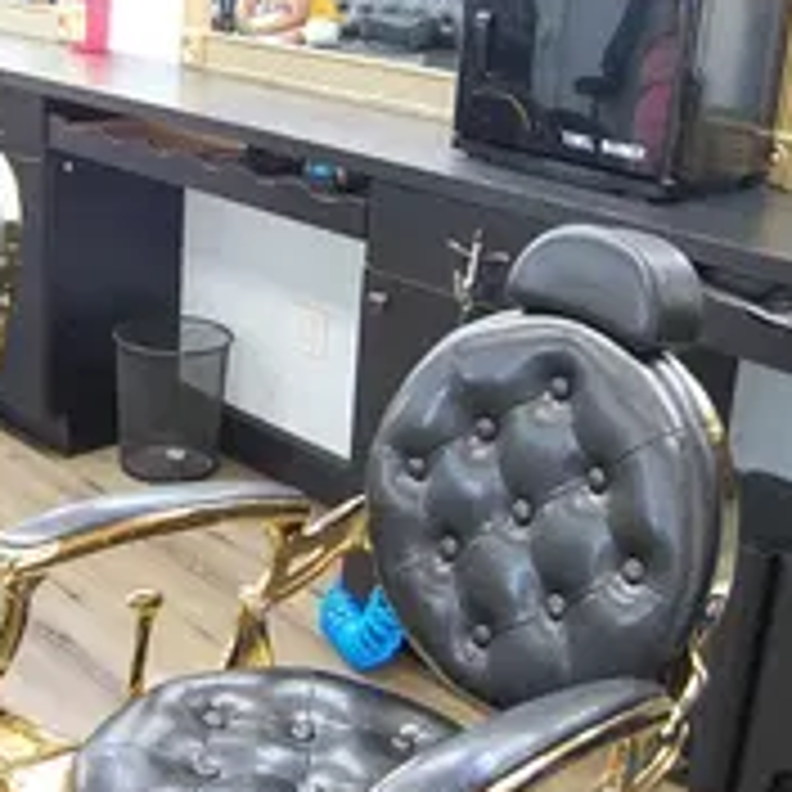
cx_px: 166
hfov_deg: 32.0
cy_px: 288
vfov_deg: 32.6
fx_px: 1346
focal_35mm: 52
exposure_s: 1/30
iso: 800
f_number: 3.5
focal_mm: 18
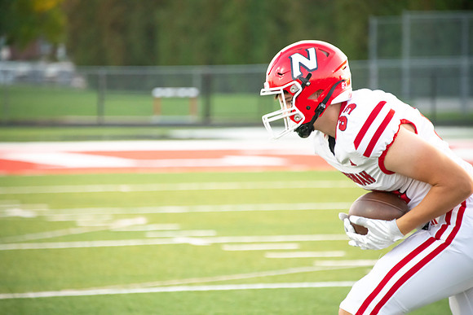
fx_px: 3285
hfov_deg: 8.2
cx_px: 236
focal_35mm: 250
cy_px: 158
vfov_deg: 5.5
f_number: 5.6
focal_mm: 250
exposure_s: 1/640
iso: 4000
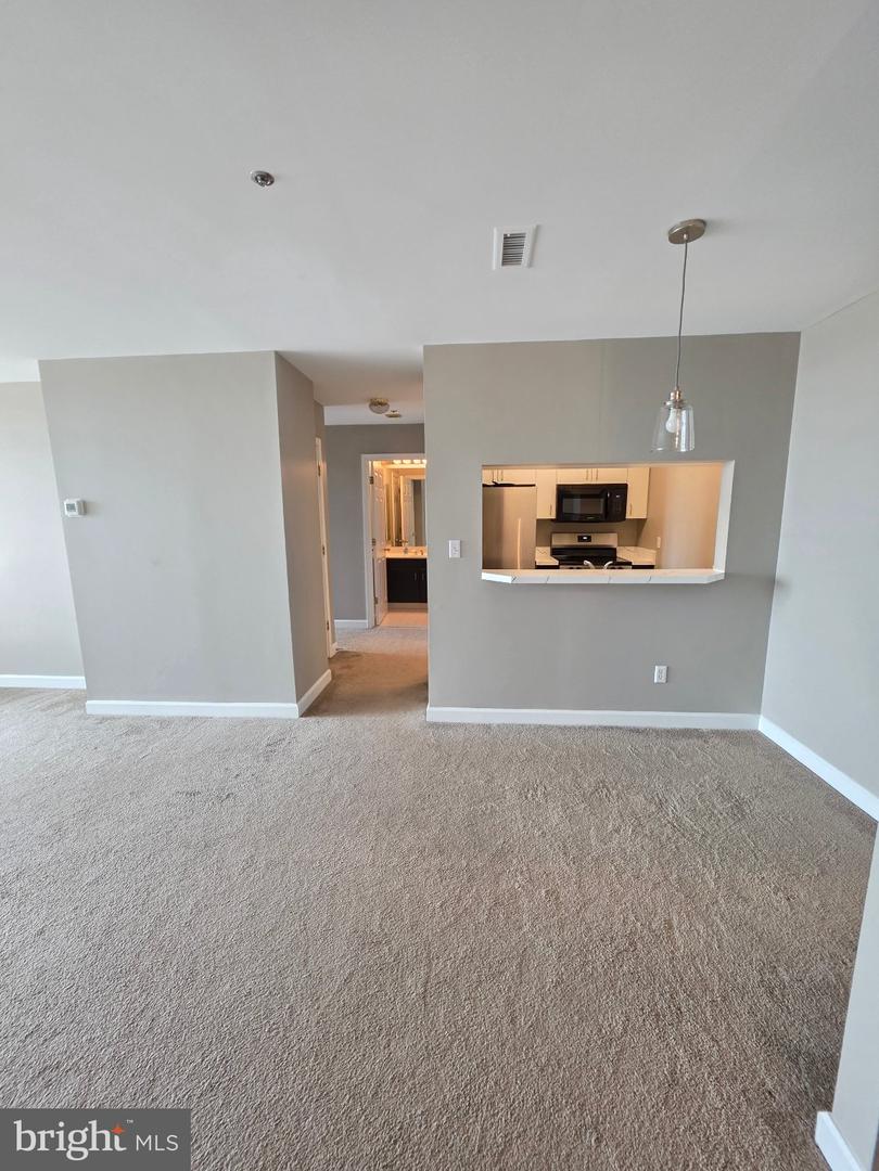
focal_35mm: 13
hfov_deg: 89.9
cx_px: 440
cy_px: 586
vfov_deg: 106.2
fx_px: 440
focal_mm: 2.2
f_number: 1.9
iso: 160
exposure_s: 1/60
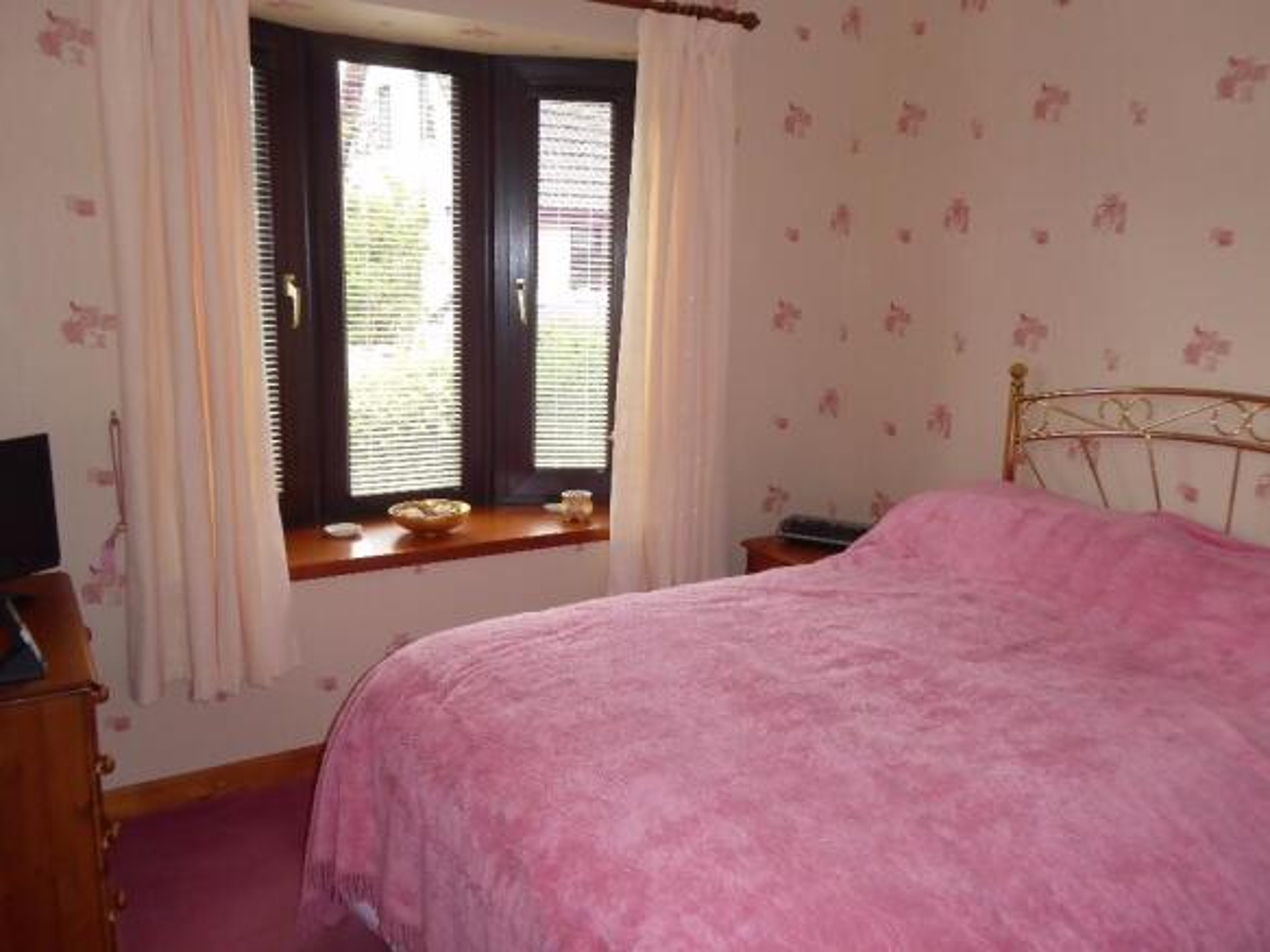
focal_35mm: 29
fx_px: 1064
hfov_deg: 61.7
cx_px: 635
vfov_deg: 48.2
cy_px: 476
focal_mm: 5
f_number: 3.5
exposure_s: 1/125
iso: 320
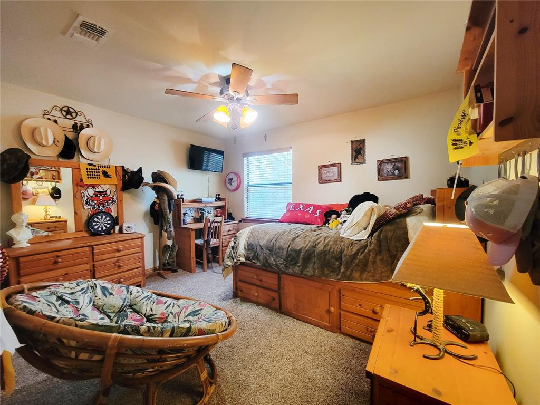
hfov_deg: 106.2
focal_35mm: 13
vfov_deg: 89.9
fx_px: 203
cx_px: 270
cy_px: 202
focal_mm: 2.2
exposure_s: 1/120
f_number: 2.2
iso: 50
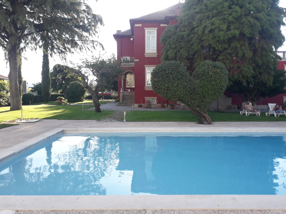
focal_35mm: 27
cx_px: 143
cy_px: 107
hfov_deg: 65.3
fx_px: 223
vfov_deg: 51.4
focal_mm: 3.6
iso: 40
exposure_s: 1/331
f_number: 1.9
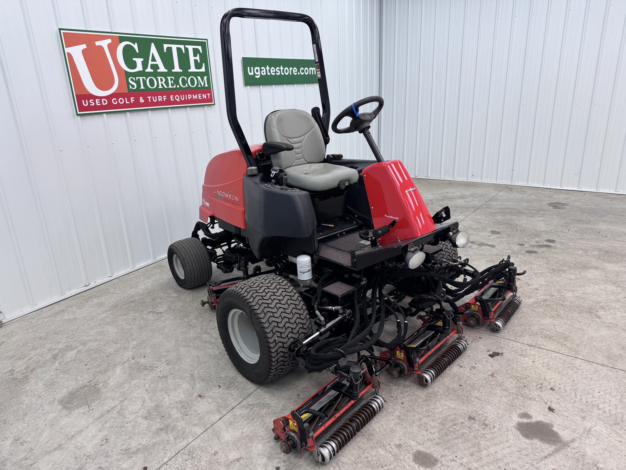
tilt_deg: -19.6
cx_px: 313
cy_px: 235
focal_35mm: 24
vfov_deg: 56.8
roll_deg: +2.0
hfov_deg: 71.6
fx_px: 434
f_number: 1.78
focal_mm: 6.76
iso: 80
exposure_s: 1/120
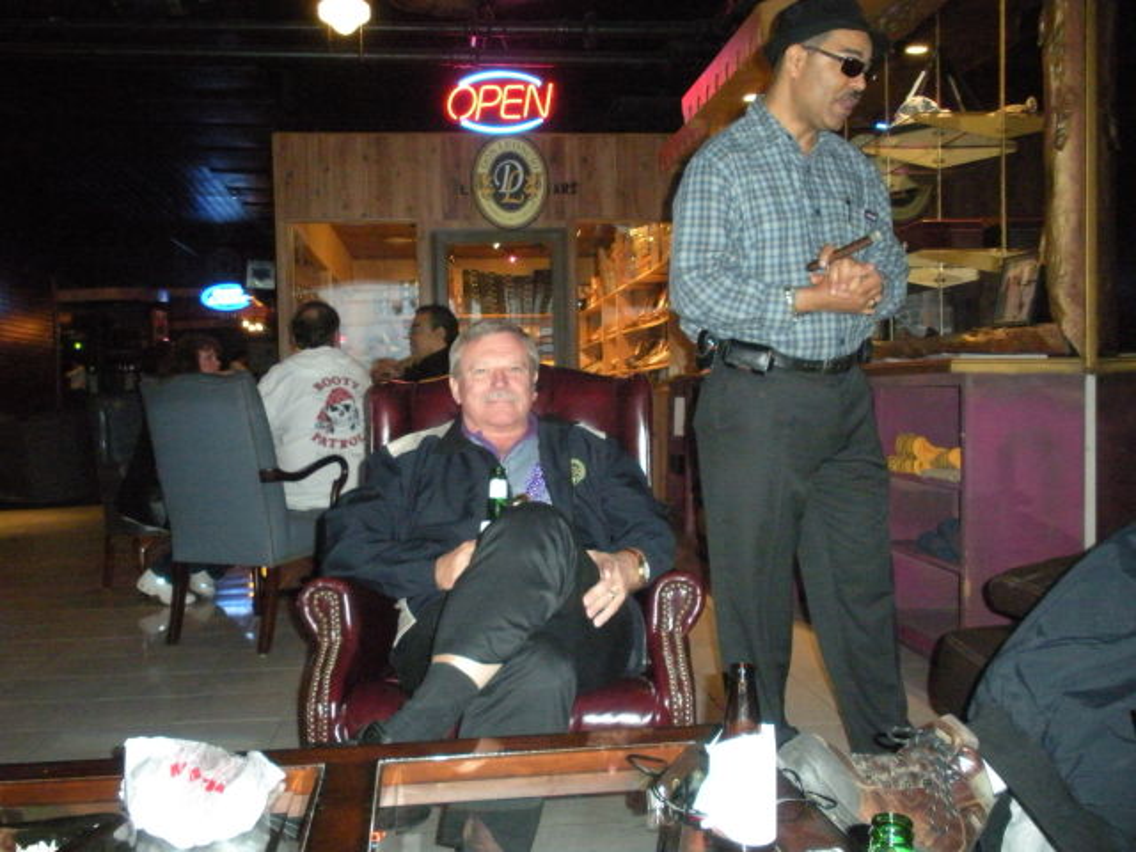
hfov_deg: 51.4
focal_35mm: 36
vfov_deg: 39.7
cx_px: 568
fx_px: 1181
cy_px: 426
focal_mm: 6.3
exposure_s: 1/60
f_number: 3.5
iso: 800
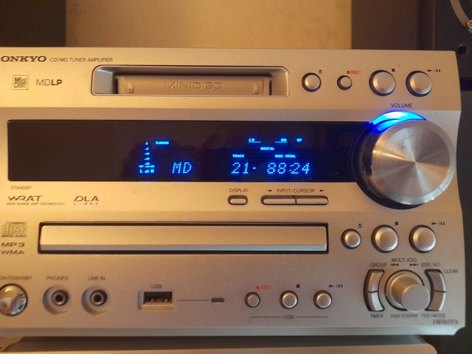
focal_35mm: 25
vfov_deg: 54.9
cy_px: 177
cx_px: 236
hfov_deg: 69.4
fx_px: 341
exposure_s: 1/25
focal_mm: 4.6
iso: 400
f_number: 2
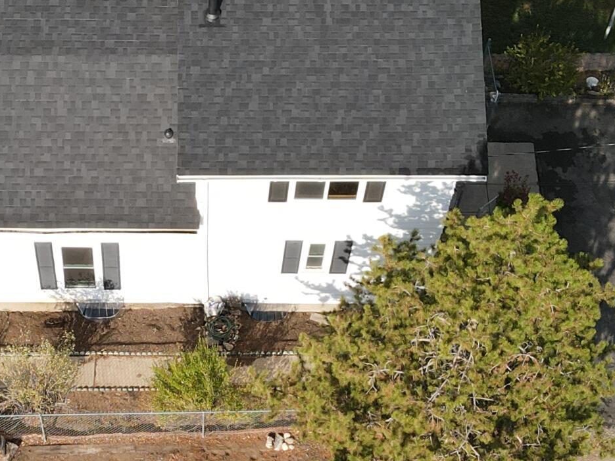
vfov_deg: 19.0
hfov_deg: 25.0
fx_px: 1368
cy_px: 338
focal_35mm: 77
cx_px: 149
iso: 100
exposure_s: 1/120
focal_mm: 4.5
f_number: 2.8
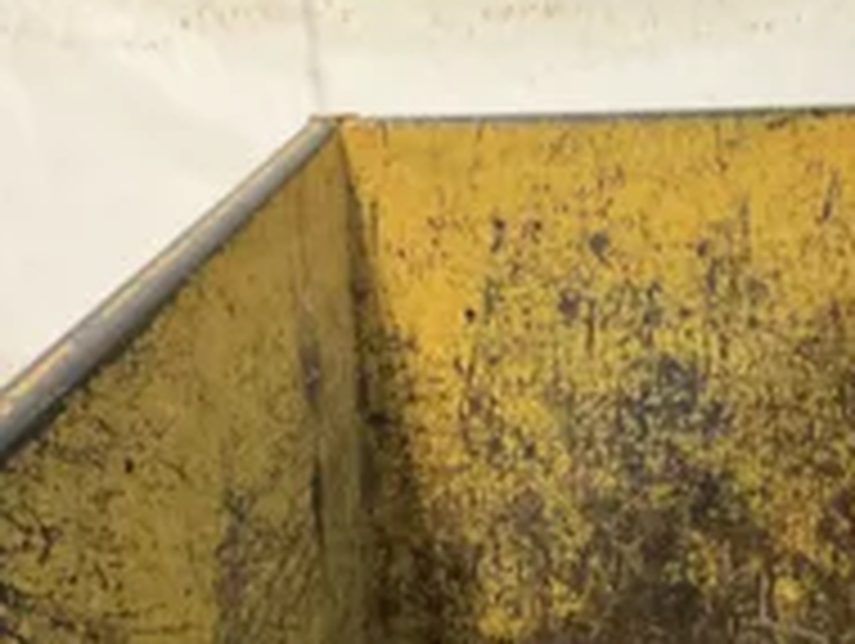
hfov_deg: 31.3
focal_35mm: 61
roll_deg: -1.2
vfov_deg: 23.9
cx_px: 608
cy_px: 464
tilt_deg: -24.1
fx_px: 1509
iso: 320
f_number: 1.8
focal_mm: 3
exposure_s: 1/41
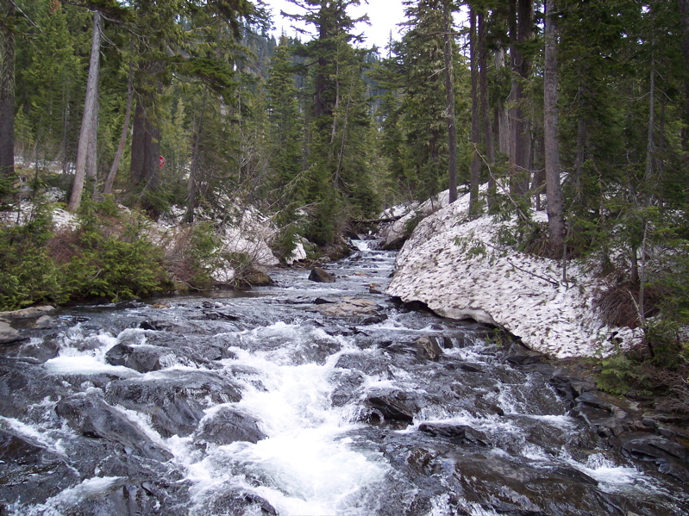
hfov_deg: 49.0
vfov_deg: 37.7
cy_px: 258
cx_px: 344
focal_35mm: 38
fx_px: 756
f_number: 2.8
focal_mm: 8
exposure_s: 1/500
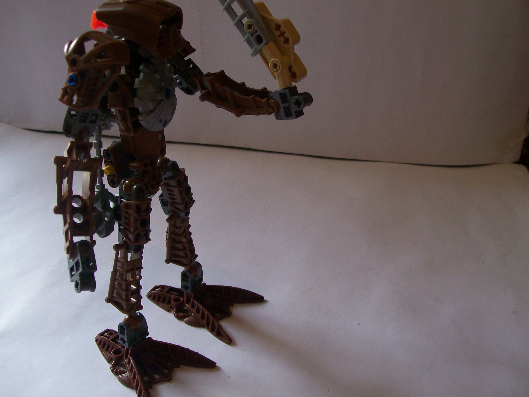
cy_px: 189
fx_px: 581
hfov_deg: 49.0
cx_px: 260
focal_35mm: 38
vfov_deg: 37.7
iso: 80
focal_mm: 6
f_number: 2.7
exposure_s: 1/39.3
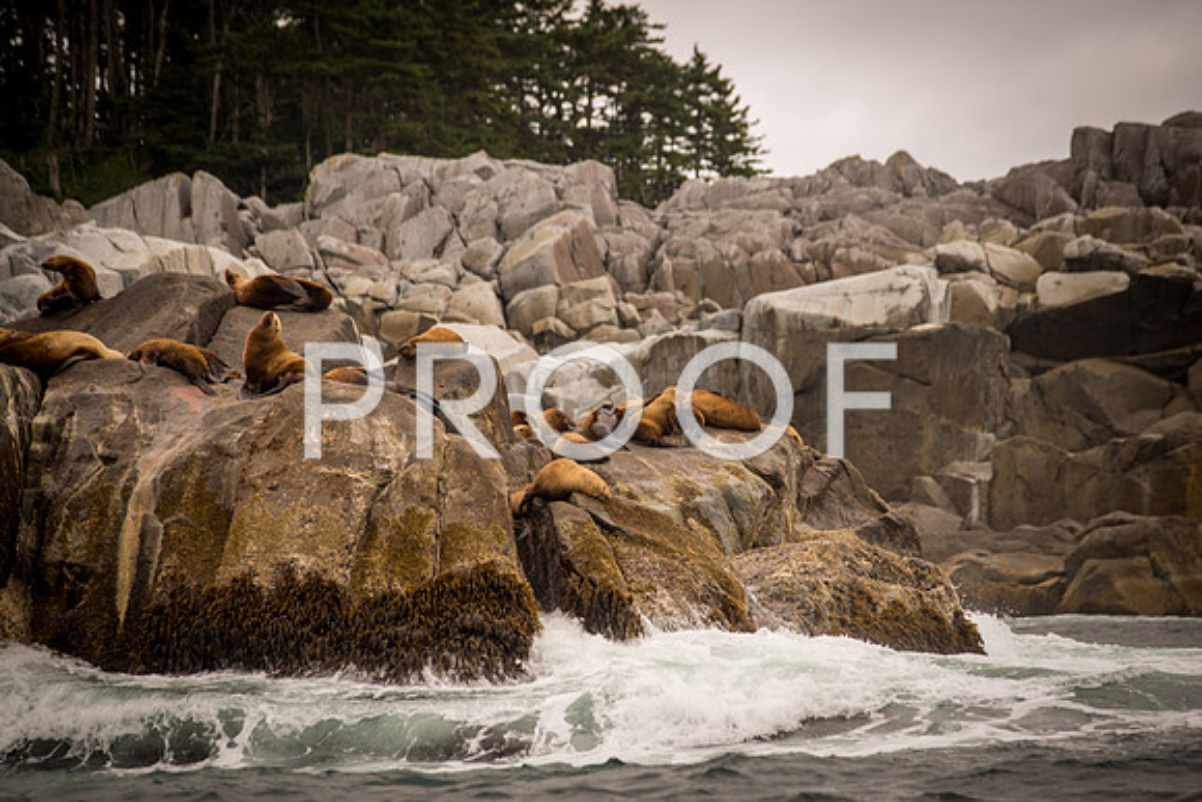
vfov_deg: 6.9
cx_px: 601
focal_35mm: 200
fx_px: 6679
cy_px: 401
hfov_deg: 10.3
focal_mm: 200
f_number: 4
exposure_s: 1/500
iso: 100
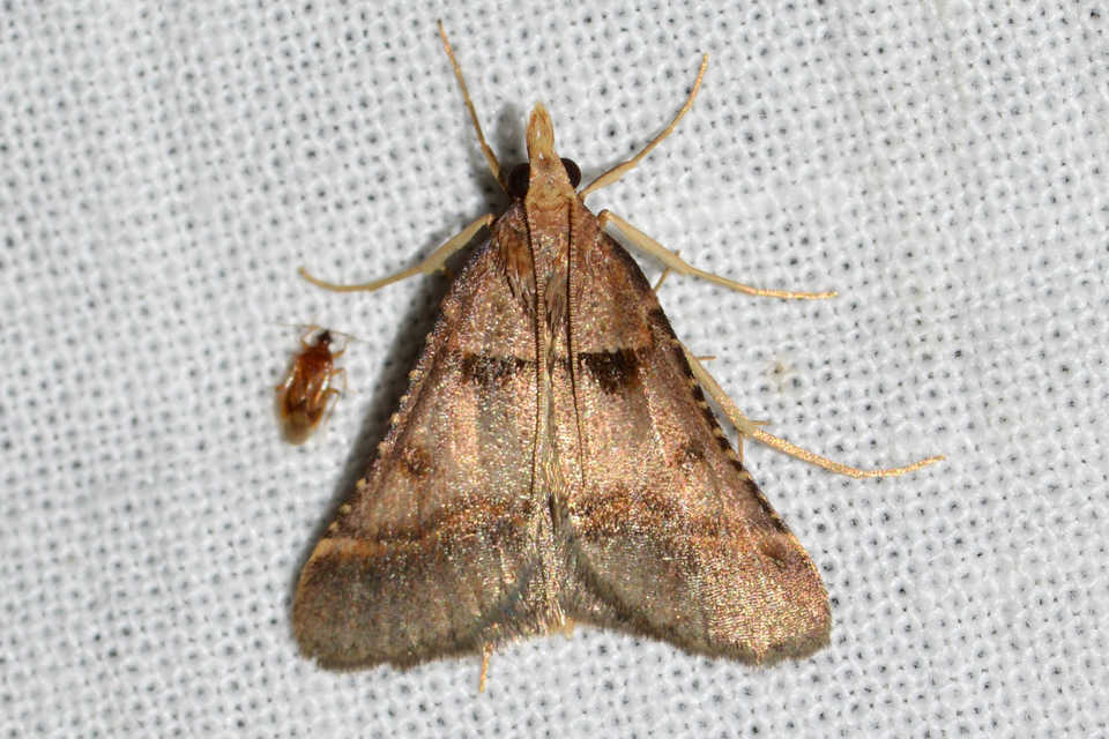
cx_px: 554
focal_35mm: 150
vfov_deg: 9.1
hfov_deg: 13.7
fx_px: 4620
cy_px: 370
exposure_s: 1/200
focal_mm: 100
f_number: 20
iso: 100
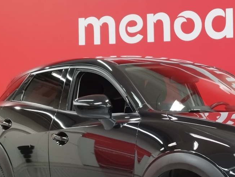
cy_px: 114
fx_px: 373
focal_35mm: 55
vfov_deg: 26.4
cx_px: 207
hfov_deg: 33.3
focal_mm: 5.95
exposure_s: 1/50
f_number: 1.89
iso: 180
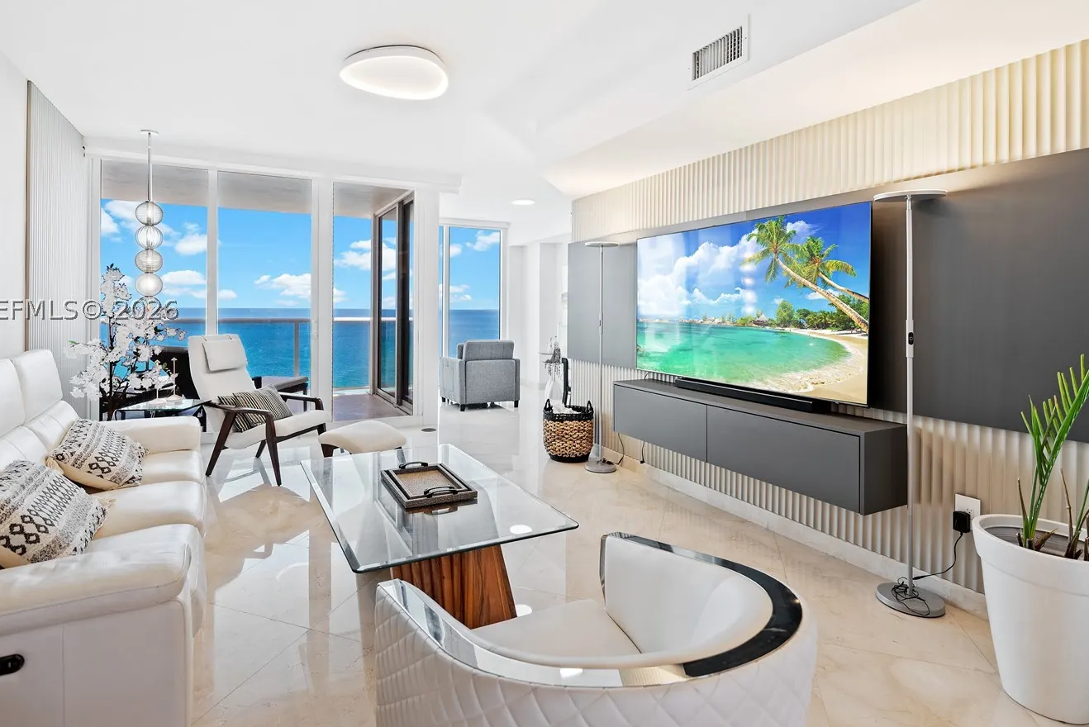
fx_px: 545
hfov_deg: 89.8
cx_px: 502
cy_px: 308
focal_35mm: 18
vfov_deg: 67.1
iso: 100
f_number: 2.8
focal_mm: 14
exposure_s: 1/20
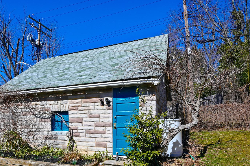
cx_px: 96
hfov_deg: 72.7
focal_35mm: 24
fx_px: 167
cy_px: 115
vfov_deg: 51.7
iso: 100
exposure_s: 1/500
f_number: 7.1
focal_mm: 16
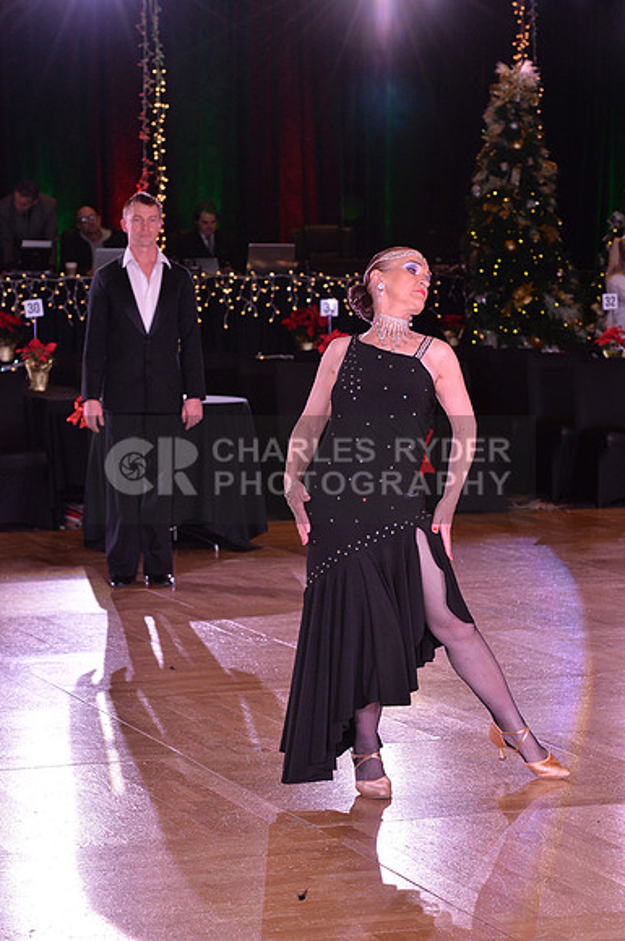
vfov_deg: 18.3
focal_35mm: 112
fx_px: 2925
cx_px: 312
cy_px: 470
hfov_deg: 12.2
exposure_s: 1/250
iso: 2000
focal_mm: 112
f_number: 7.1
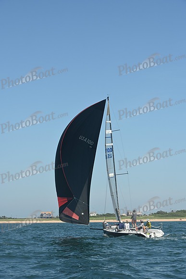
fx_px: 713
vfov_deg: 22.1
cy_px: 140
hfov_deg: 14.9
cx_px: 93
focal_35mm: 92
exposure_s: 1/1000
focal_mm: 92
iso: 320
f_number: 9
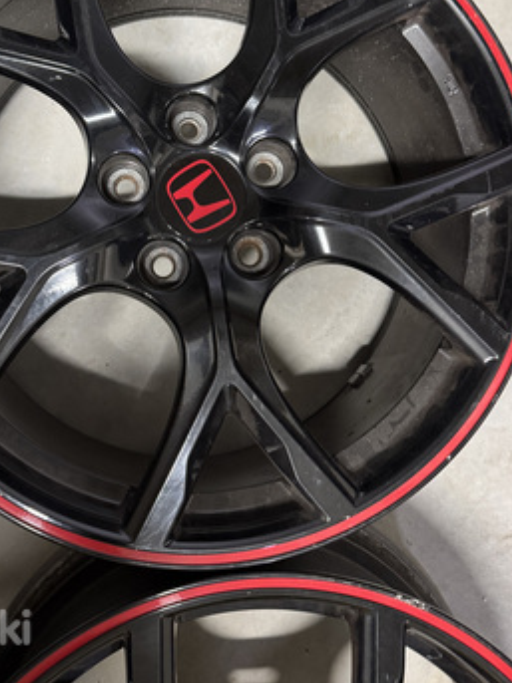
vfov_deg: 51.1
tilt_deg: -80.6
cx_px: 206
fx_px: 691
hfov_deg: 40.5
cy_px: 199
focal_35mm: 35
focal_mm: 6.76
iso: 640
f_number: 1.78
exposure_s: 1/33
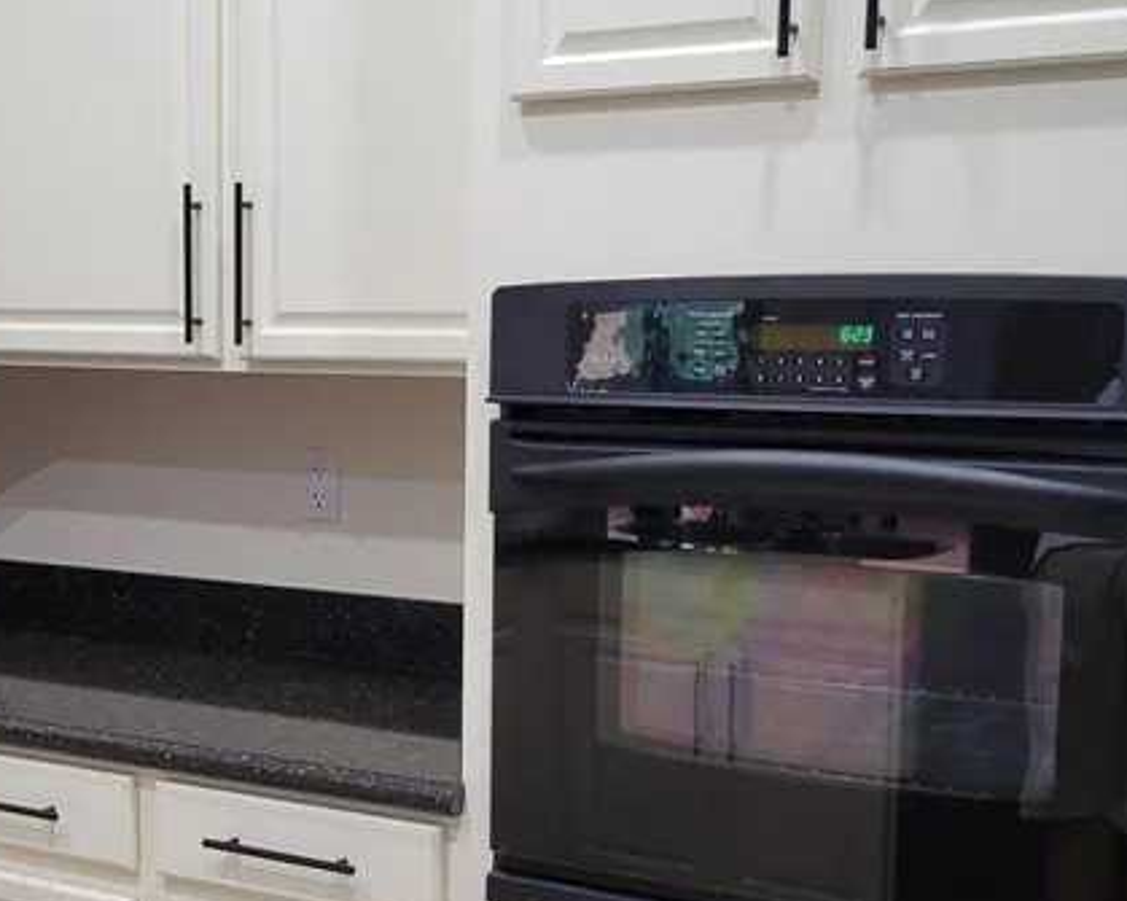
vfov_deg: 24.5
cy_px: 576
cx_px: 221
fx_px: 2068
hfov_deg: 29.8
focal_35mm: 62
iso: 200
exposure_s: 1/59
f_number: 1.8
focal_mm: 5.4
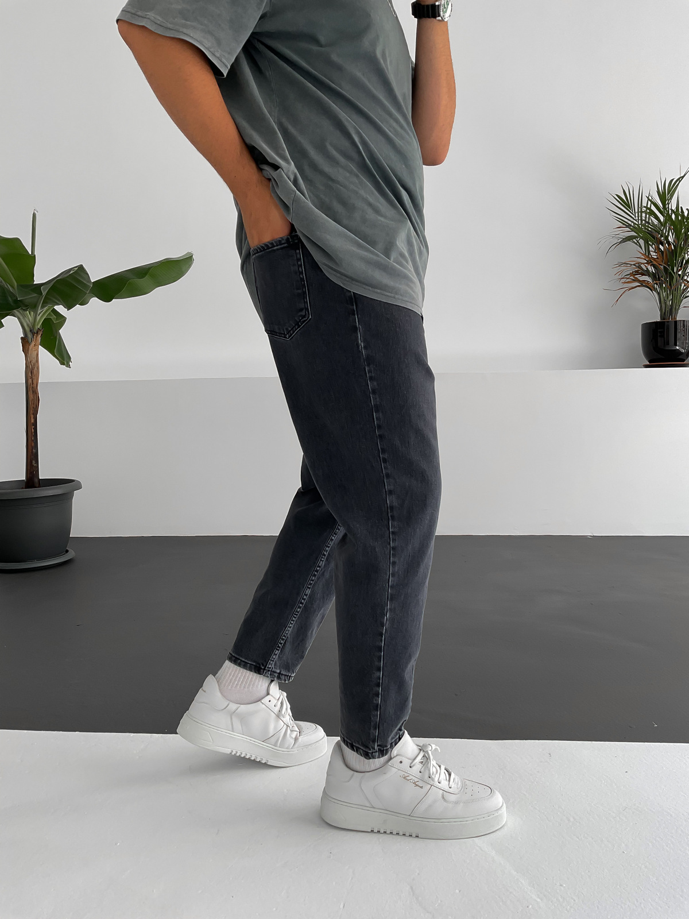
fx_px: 770
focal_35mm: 29
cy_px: 460
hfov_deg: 48.2
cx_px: 344
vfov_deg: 61.7
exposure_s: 1/120
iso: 20
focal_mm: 3
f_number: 1.8
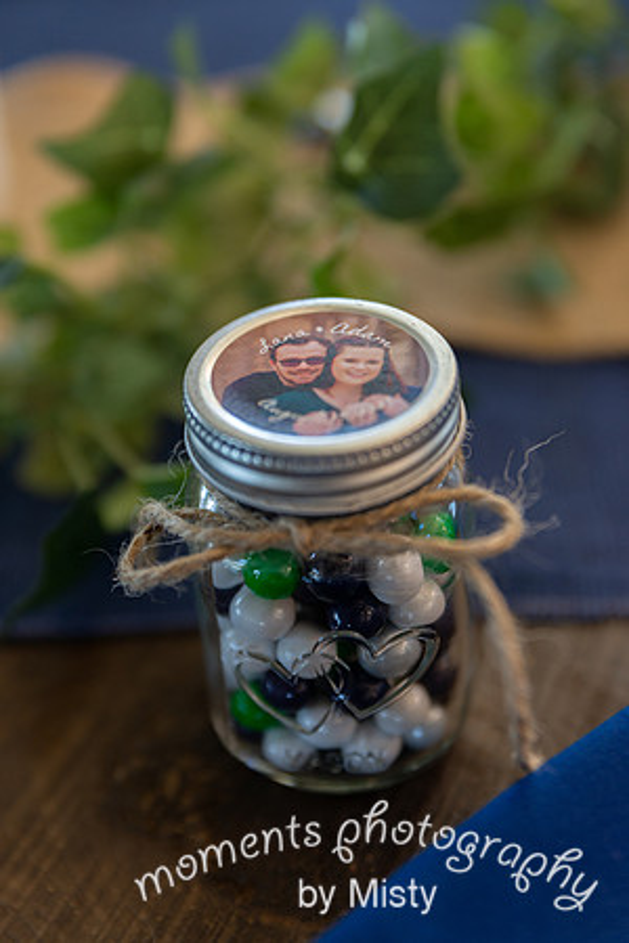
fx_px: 1834
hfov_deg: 19.5
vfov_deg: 28.8
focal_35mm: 70
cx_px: 314
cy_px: 472
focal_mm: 70
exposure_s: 1/160
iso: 640
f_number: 2.8
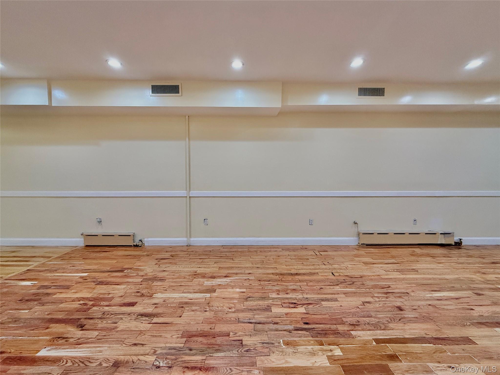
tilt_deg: -2.7
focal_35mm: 14
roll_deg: +1.4
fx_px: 202
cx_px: 250
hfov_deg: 102.1
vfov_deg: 85.7
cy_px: 188
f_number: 2.2
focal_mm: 2.22
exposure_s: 1/120
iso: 250
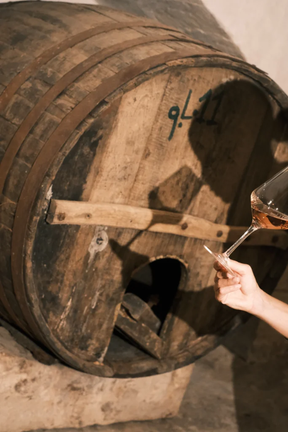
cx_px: 144
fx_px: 636
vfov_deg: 37.5
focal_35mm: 53
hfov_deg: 25.5
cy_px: 216
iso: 6400
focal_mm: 35
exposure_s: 1/600
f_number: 4
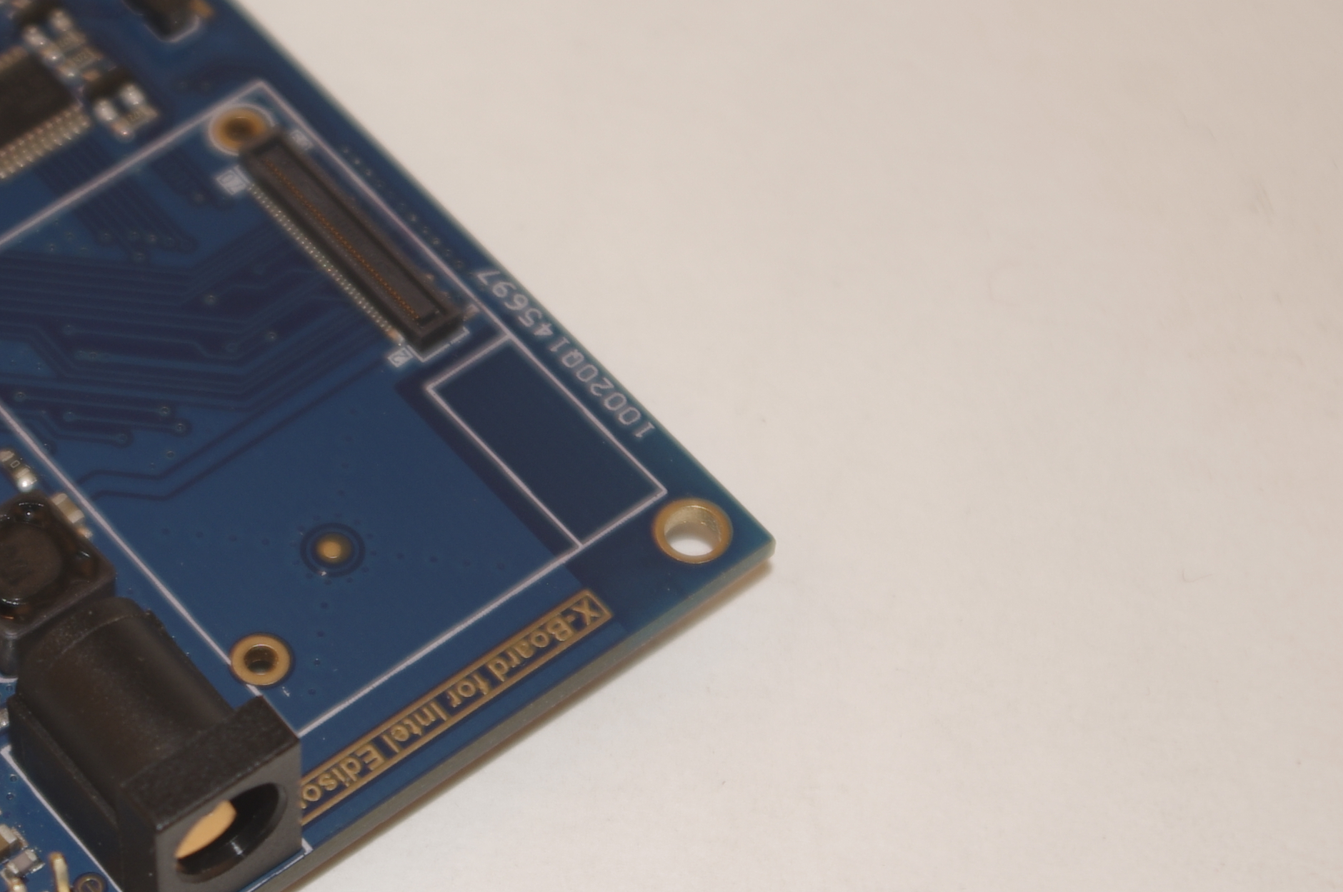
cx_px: 99
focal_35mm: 130
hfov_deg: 15.6
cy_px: 549
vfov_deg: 10.5
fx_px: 4844
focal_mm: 37.5
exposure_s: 1/30
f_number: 4.5
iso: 100
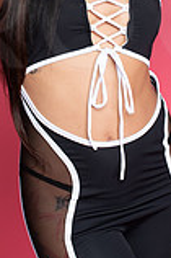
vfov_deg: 20.0
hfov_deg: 13.7
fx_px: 714
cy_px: 21
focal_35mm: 100
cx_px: 101
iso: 160
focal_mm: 35
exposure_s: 1/200
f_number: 5.6
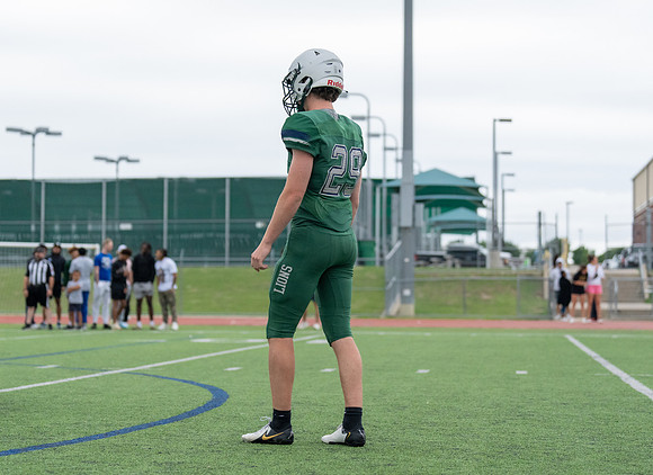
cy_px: 234
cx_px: 304
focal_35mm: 87
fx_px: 1632
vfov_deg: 16.6
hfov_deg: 22.6
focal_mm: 70
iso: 2500
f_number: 2.8
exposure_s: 1/1250
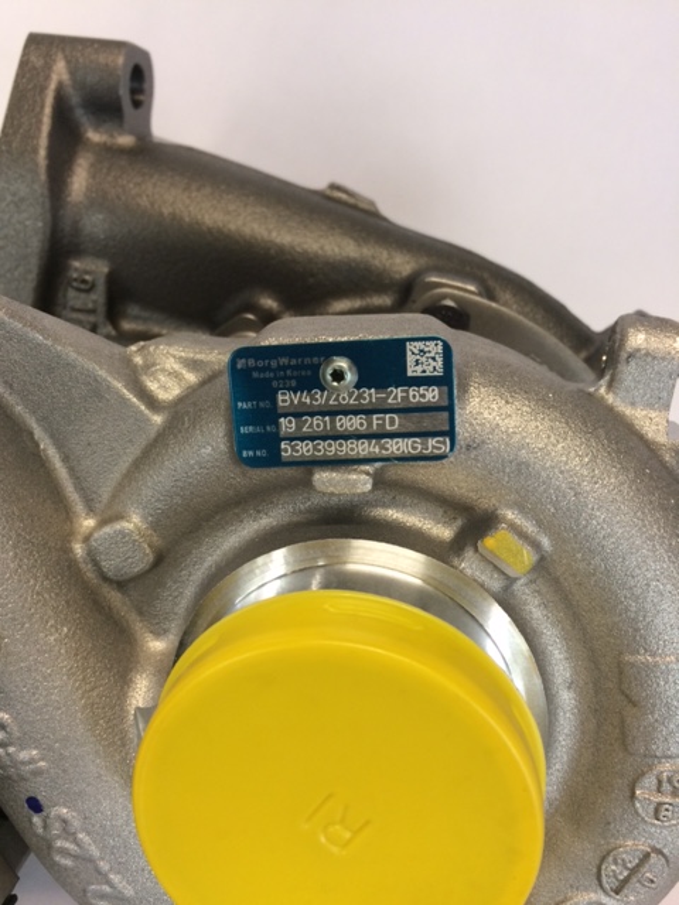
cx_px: 340
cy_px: 452
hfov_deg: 48.2
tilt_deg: -41.8
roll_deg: -23.5
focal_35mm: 29
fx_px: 758
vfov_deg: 61.7
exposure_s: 1/33
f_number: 2.2
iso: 64
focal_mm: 4.15
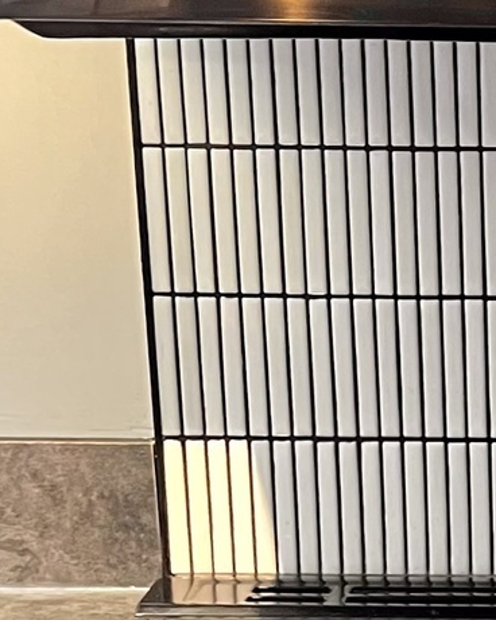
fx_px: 2330
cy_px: 545
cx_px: 743
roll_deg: -0.3
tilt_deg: -17.0
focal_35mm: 127
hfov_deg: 11.6
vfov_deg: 15.0
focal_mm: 5.7
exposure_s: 1/60
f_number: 1.5
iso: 320
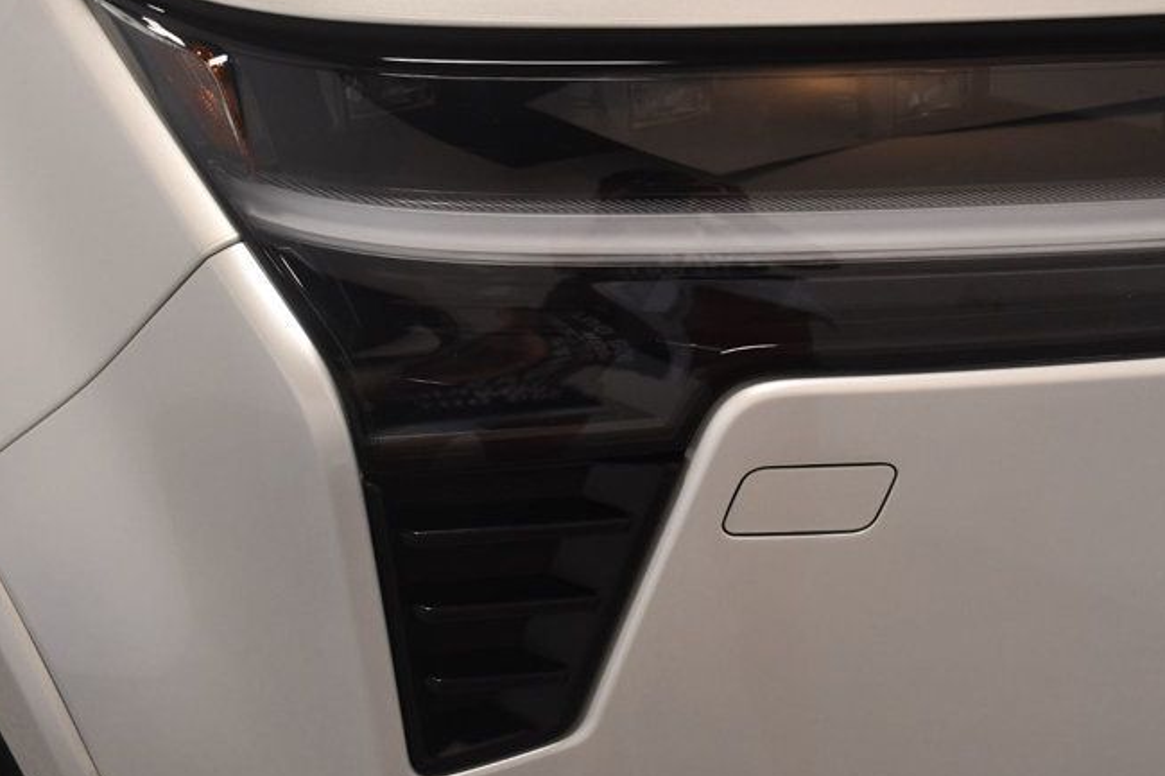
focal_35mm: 52
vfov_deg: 25.9
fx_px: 1682
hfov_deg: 38.1
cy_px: 280
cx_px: 672
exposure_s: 1/125
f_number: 3.5
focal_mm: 22
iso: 800
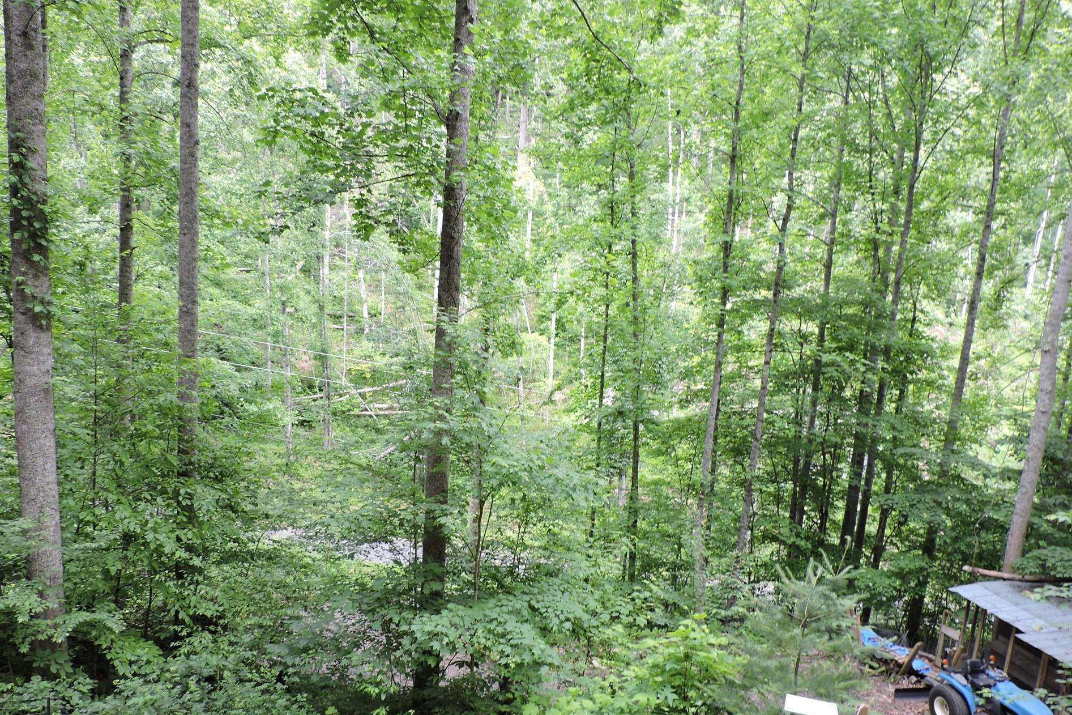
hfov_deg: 67.4
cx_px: 516
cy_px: 408
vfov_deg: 47.8
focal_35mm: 27
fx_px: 804
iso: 100
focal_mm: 4.3
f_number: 3
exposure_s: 1/30
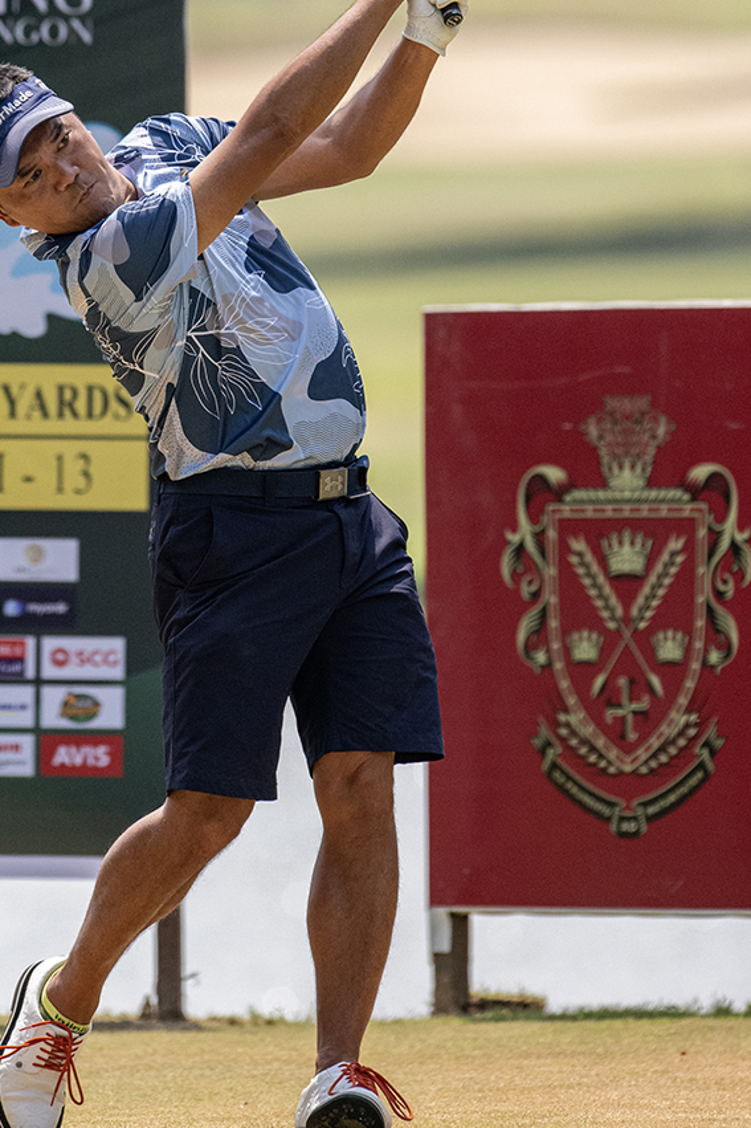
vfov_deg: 3.0
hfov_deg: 2.0
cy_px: 266
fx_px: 21191
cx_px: 189
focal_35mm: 677
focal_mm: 400
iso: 2000
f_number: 5
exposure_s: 1/5000
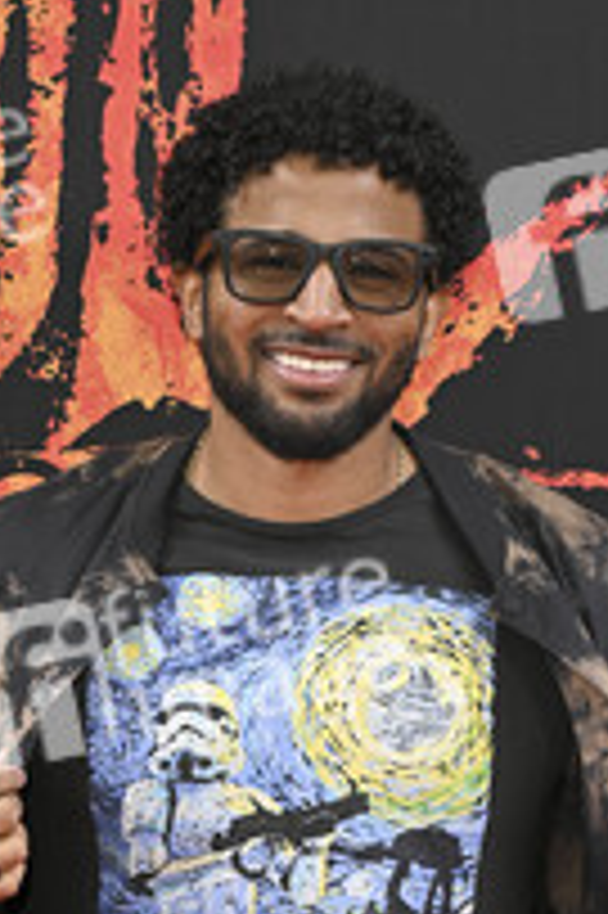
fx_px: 3197
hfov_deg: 10.9
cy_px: 891
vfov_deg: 16.0
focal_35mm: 126
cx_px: 306
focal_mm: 64
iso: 640
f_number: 6.3
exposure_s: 1/320
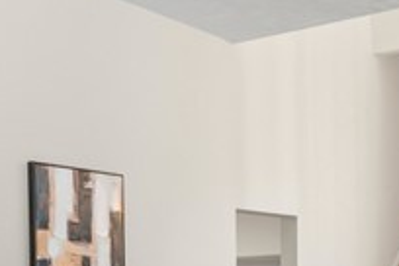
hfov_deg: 24.1
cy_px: 314
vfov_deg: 16.4
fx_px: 887
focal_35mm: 80
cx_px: -12
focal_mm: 15
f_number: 9
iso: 250
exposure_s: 1/4
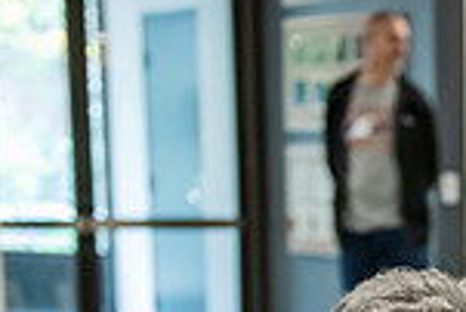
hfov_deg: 13.4
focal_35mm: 146
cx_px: 636
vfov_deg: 9.0
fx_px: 1892
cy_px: 554
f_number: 2.8
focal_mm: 38
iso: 2500
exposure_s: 1/200
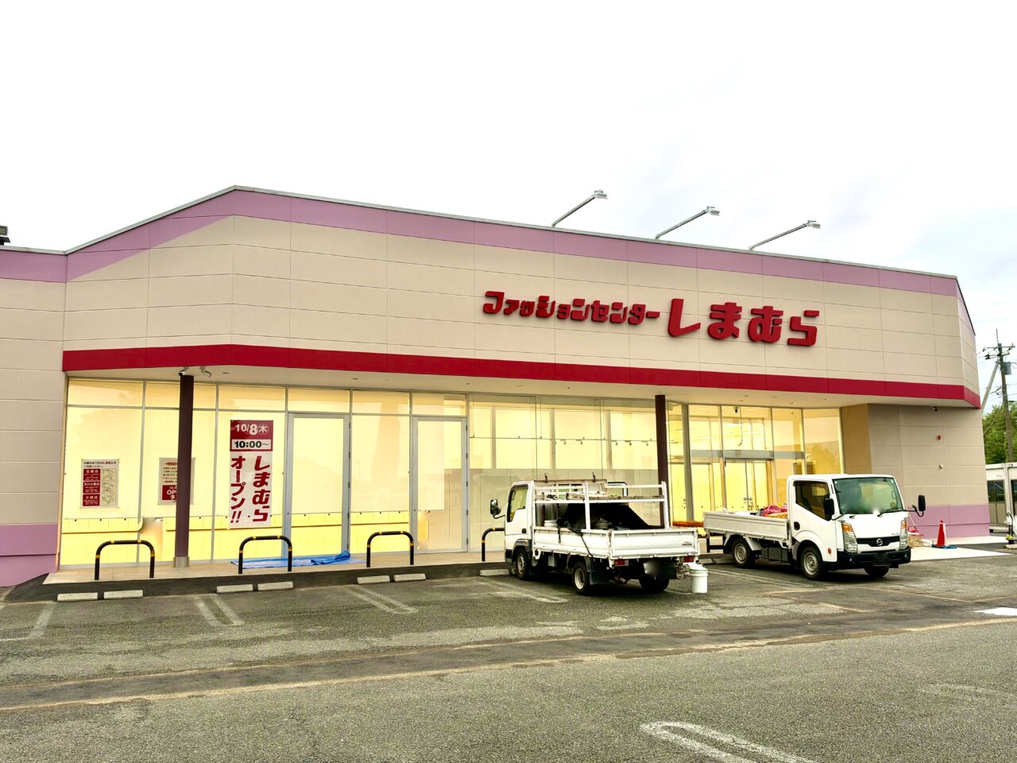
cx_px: 508
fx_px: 852
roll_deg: +0.6
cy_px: 382
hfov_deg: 61.7
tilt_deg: +7.2
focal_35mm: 29
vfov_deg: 48.2
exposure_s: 1/394
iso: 64
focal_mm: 6.93
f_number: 1.8
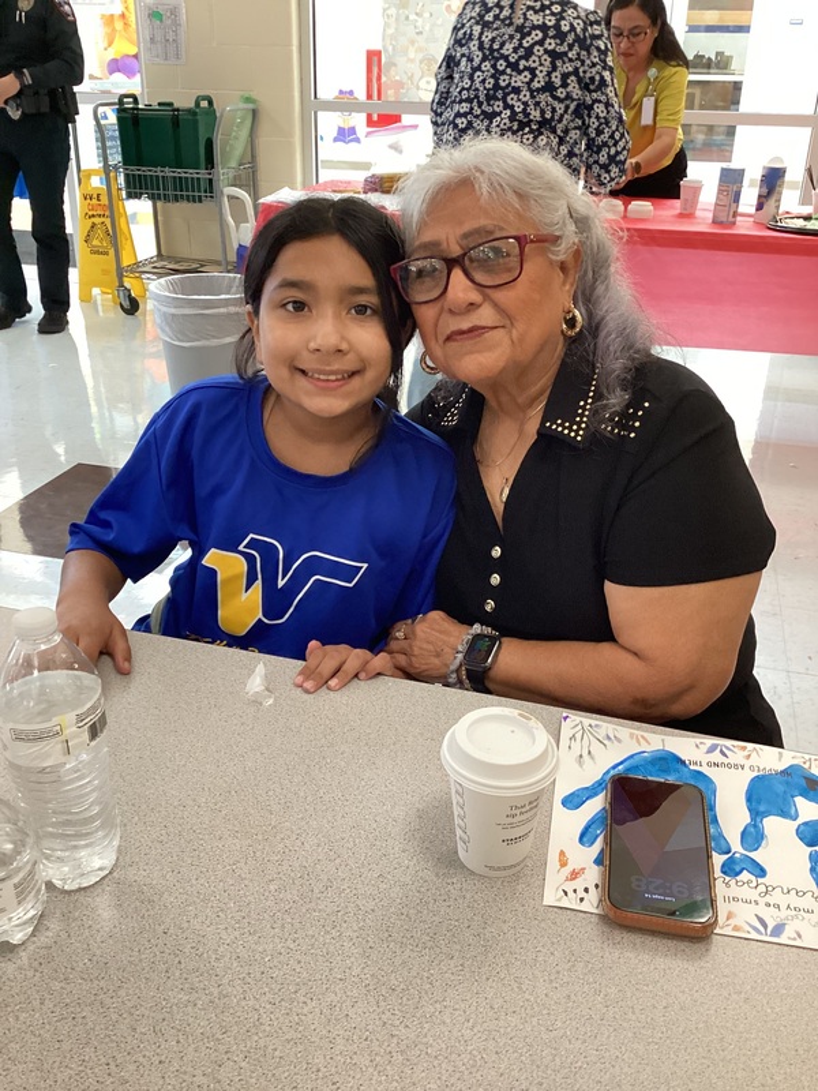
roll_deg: -3.9
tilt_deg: -26.1
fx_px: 977
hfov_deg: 45.4
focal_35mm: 31
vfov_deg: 58.4
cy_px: 546
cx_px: 409
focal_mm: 3.3
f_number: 2.4
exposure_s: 1/50
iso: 320
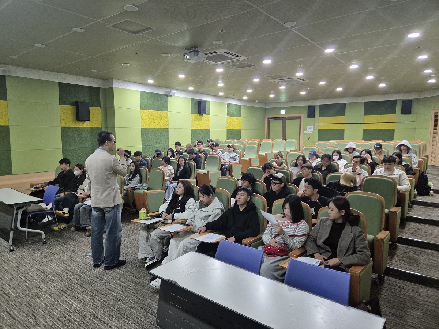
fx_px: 292
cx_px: 220
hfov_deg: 73.9
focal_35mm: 23
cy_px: 164
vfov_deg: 58.9
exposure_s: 1/120
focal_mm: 5.4
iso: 1000
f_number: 1.8
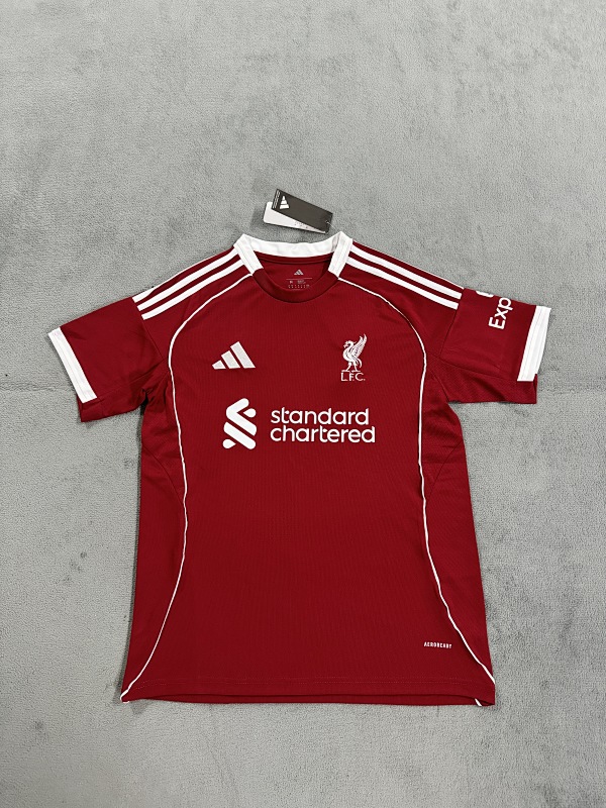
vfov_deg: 71.6
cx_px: 303
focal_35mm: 24
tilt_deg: -76.8
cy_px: 404
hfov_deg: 56.8
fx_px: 560
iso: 500
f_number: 1.78
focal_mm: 6.76
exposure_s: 1/60
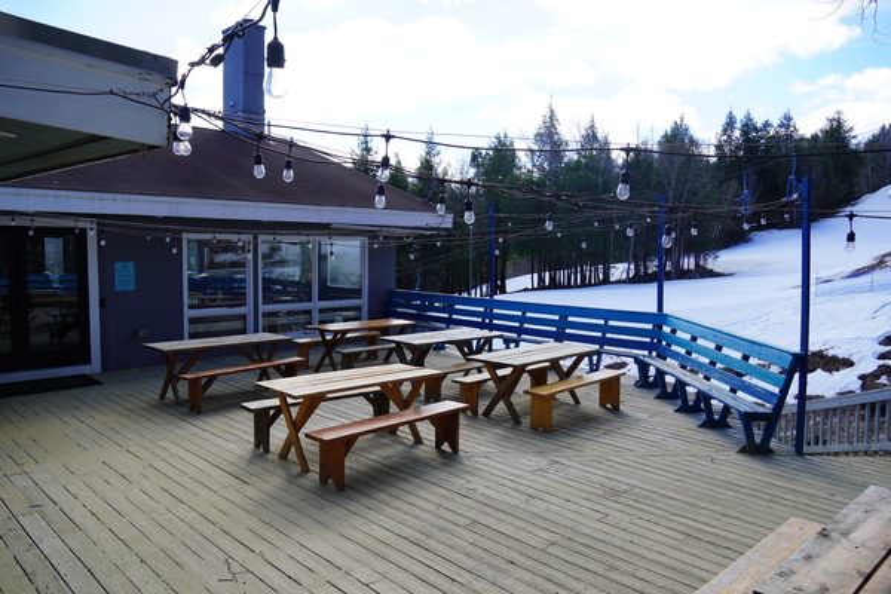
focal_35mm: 27
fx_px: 668
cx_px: 446
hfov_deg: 67.4
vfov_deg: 47.9
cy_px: 297
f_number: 5
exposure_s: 1/320
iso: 100
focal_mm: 18
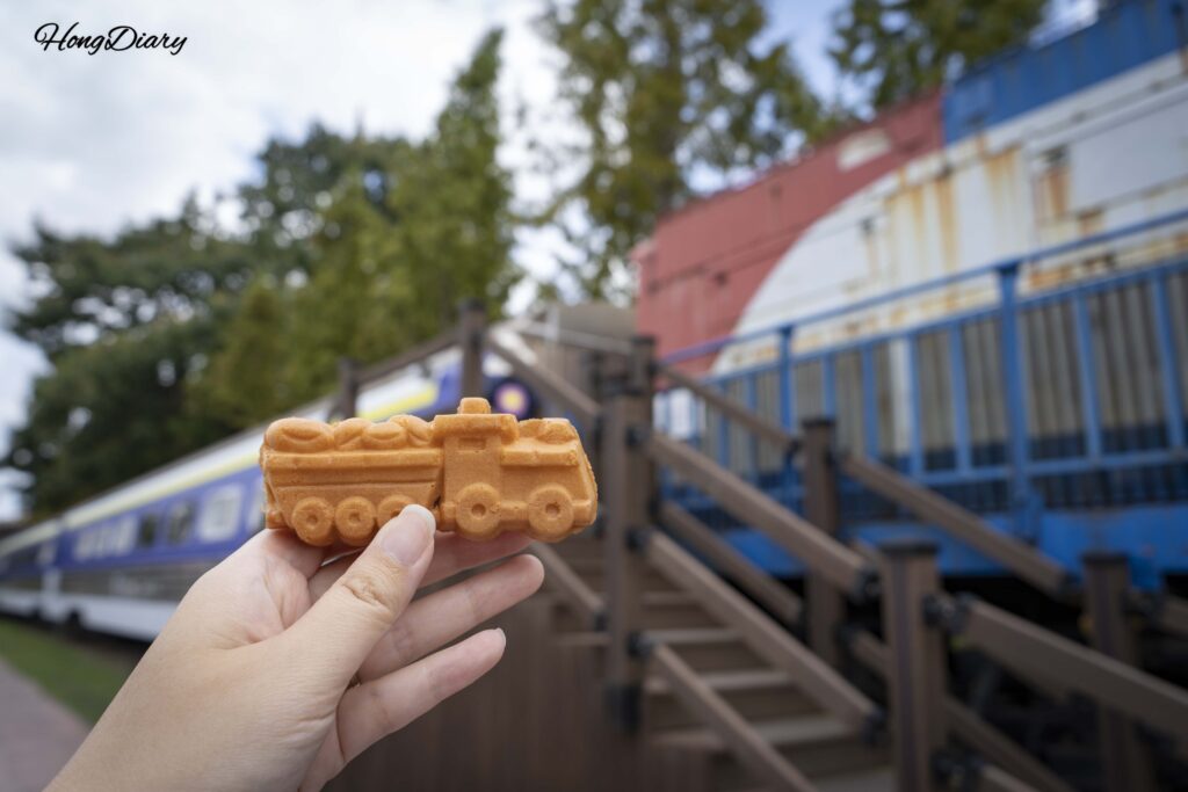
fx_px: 924
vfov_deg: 46.4
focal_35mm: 28
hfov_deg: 65.5
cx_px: 594
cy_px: 396
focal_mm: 28
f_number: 6.3
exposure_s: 1/160
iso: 100
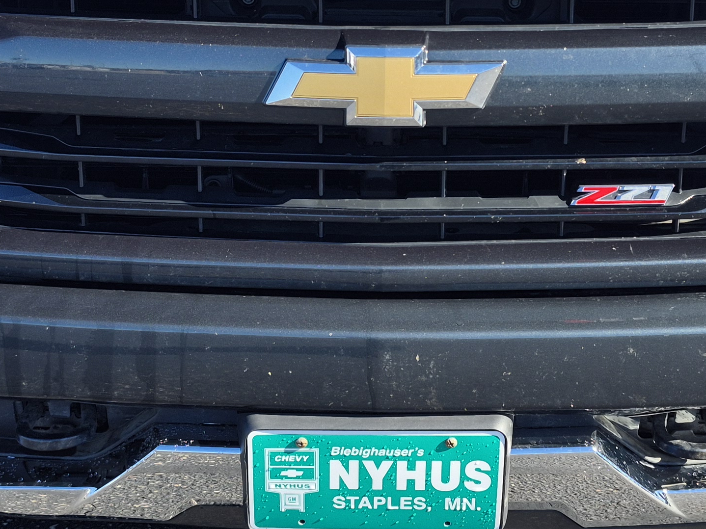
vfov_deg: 22.8
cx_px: 390
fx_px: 1305
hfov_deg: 30.2
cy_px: 185
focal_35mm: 64
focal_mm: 5.4
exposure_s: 1/834
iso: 25
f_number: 1.8
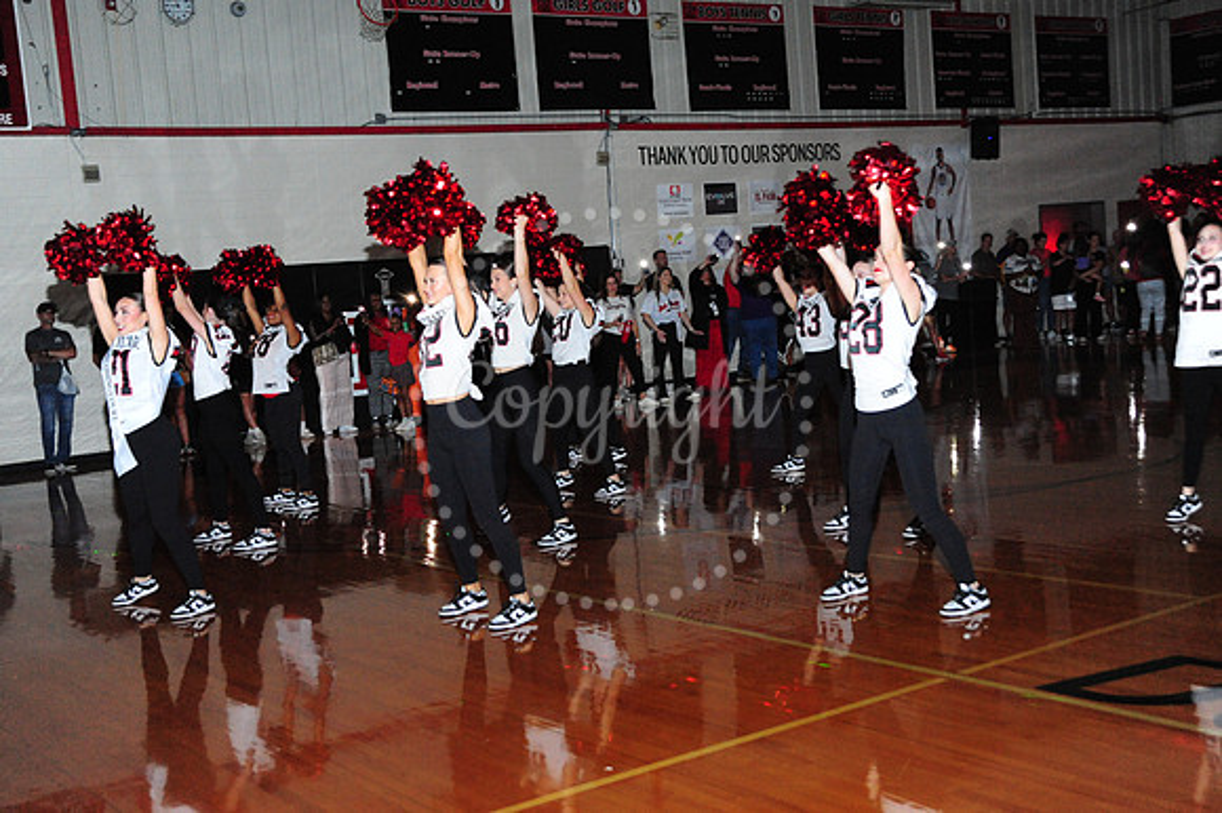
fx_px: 1560
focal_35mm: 46
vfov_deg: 29.2
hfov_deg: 42.8
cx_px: 611
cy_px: 406
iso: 6400
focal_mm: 46
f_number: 5.6
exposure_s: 1/60
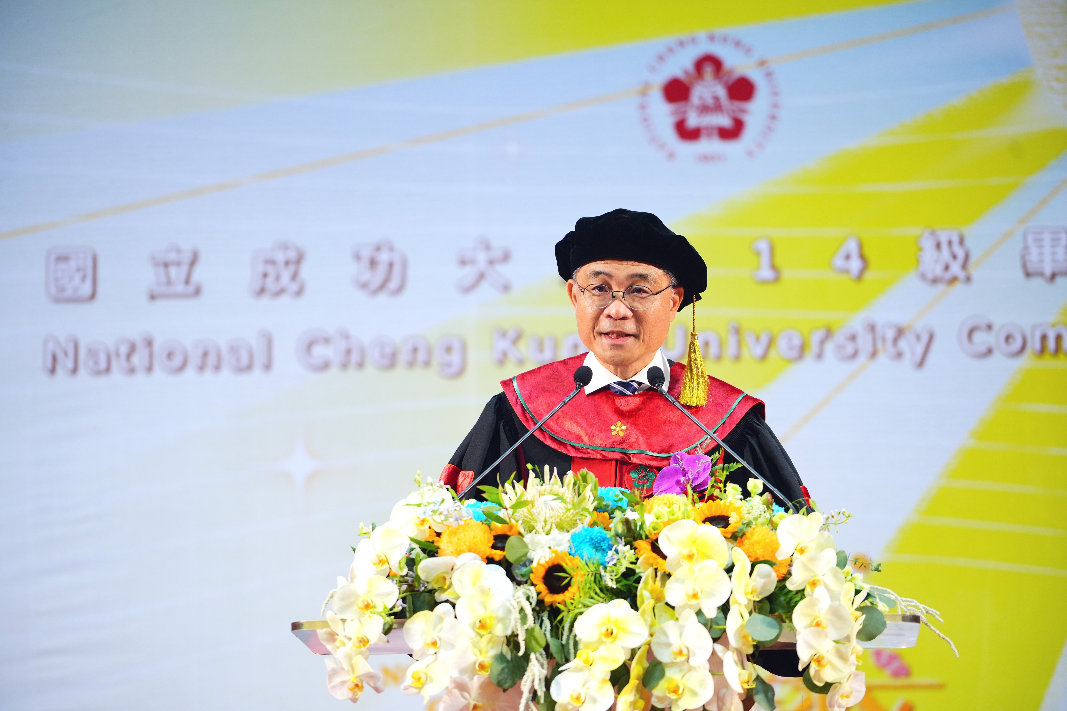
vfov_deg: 8.0
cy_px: 356
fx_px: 5068
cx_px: 534
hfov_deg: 12.0
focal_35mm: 171
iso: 1600
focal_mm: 171
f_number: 4
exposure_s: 1/400
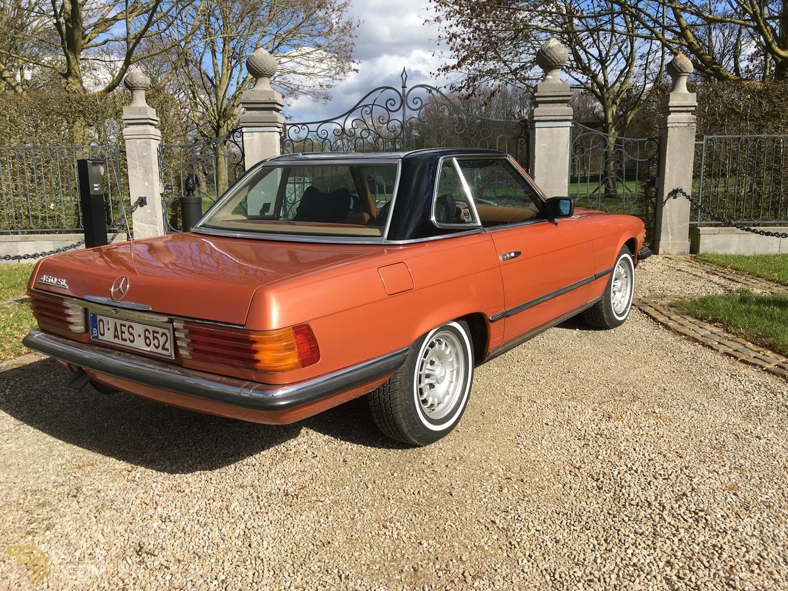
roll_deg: +1.4
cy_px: 296
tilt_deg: -9.0
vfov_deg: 48.2
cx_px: 394
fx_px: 660
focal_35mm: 29
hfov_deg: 61.7
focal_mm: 4.15
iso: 25
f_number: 2.2
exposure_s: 1/1399
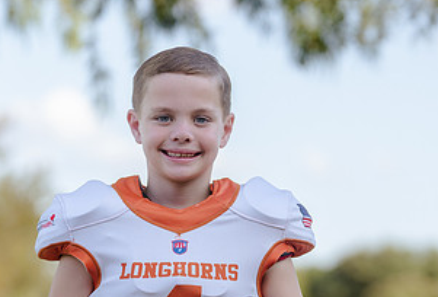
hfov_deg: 7.6
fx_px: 3302
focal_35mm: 270
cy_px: 279
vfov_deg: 5.1
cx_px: 207
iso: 100
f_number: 3.5
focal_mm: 121
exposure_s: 1/320
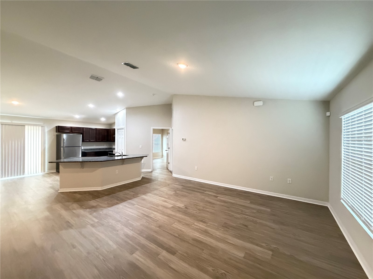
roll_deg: +0.3
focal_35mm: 14
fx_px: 151
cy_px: 140
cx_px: 186
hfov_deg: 102.1
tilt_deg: +0.4
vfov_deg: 85.7
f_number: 2.2
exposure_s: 1/60
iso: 1250
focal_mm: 2.22
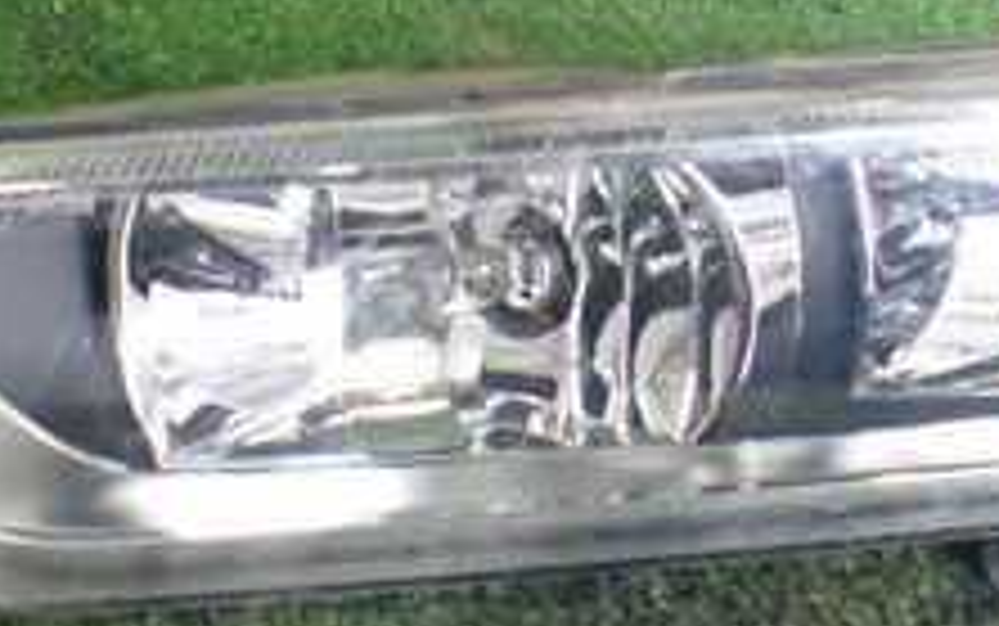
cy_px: 234
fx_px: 2343
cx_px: 612
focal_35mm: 86
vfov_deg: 15.2
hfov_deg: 24.0
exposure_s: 1/125
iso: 640
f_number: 2.3
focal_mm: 5.4
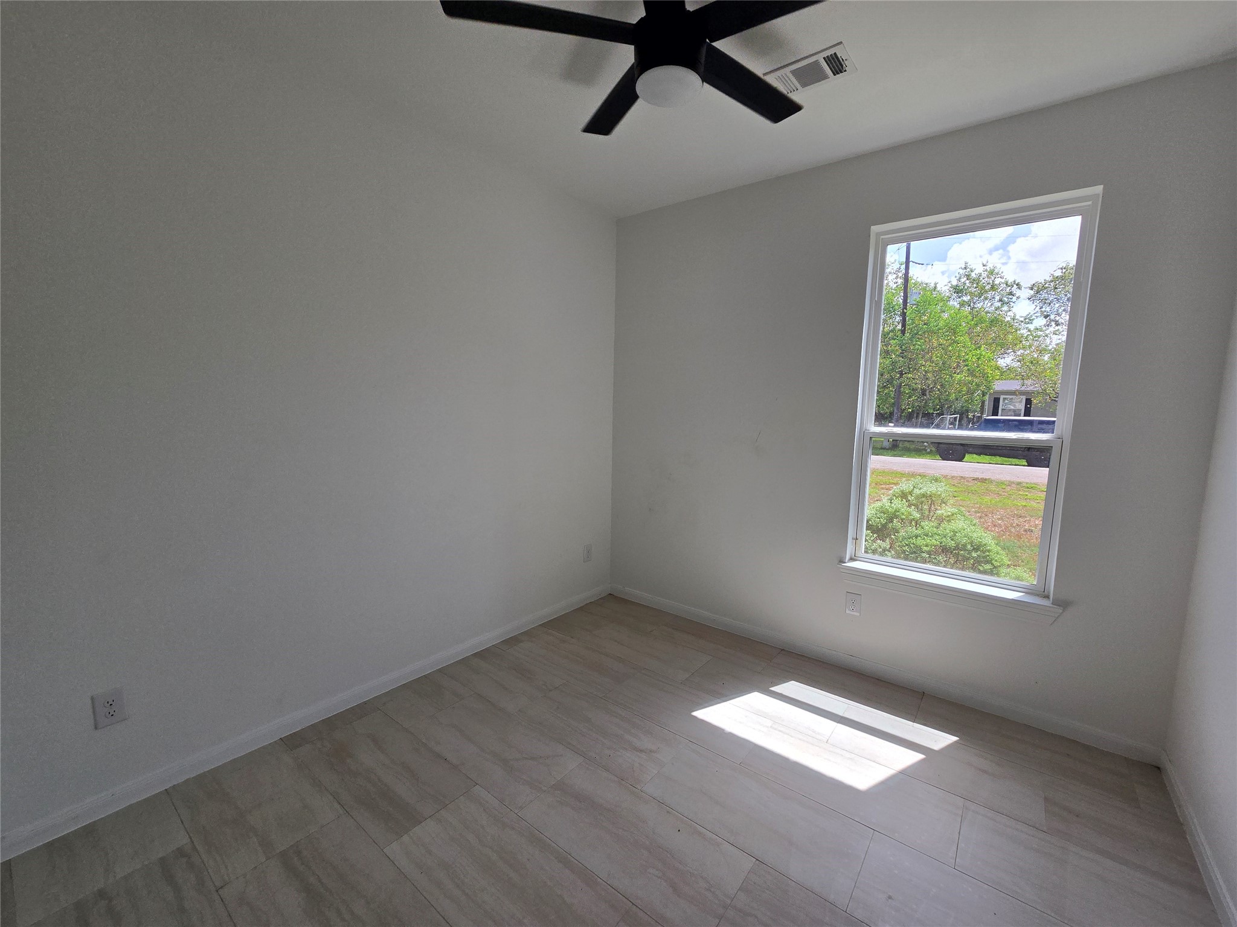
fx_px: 465
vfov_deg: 89.9
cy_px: 464
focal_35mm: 13
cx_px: 618
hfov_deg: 106.2
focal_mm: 2.2
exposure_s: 1/509
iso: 50
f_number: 2.2
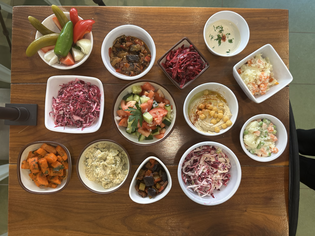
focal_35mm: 24
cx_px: 158
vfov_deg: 56.8
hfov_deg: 71.6
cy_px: 118
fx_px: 218
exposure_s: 1/60
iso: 160
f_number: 1.78
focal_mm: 6.86
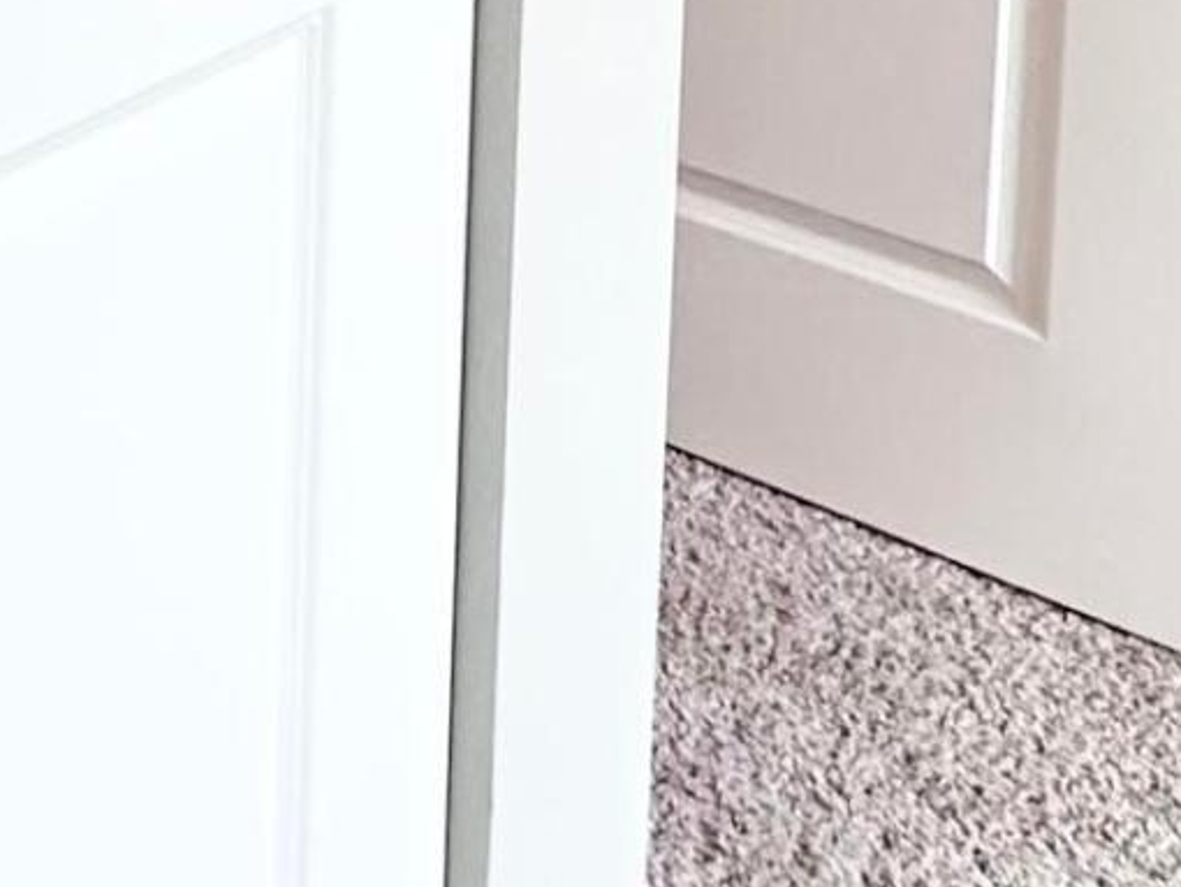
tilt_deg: -4.3
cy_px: -831
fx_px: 2697
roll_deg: +1.0
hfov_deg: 20.9
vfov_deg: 15.4
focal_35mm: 79
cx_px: -604
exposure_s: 1/120
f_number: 2.2
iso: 200
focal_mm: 2.22
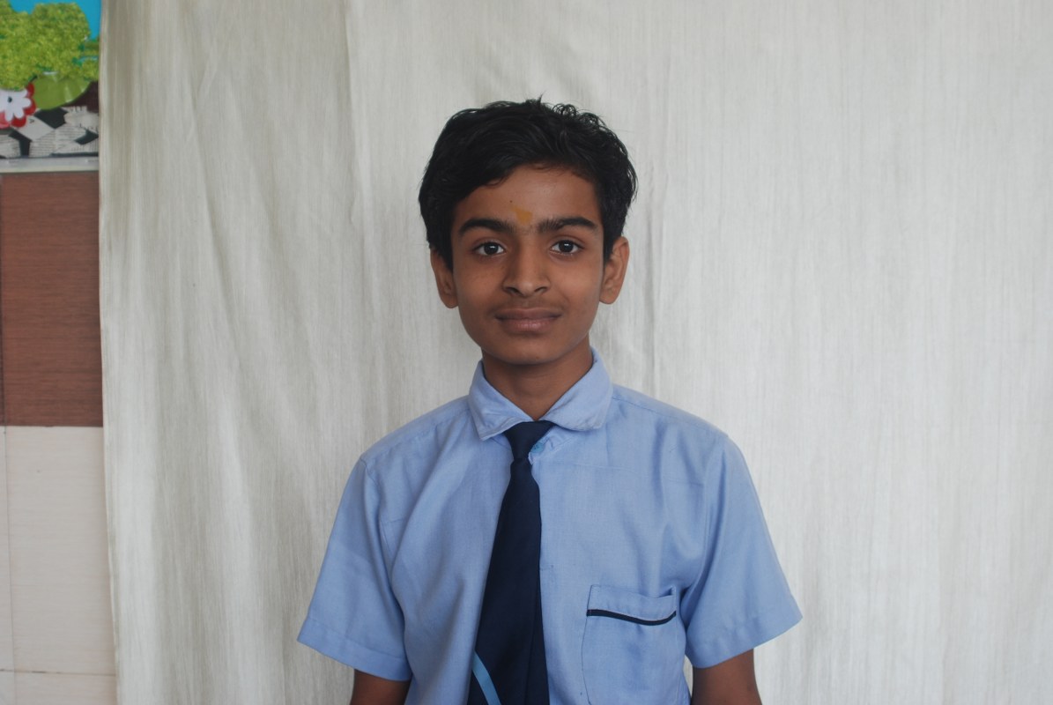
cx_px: 526
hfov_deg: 46.3
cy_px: 352
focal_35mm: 42
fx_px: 1230
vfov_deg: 32.0
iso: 200
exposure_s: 1/80
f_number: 4.5
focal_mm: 28
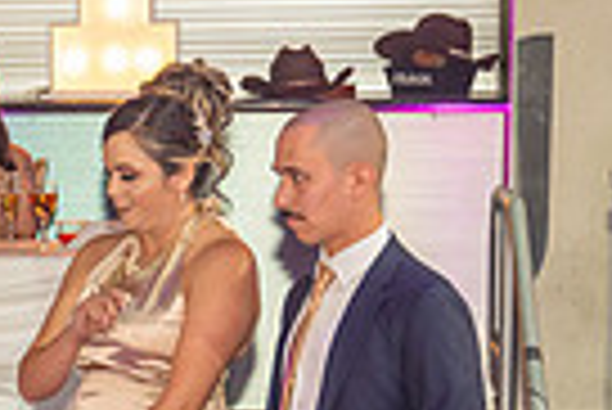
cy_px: 421
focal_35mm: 222
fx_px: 3778
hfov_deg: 8.7
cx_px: -630
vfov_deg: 6.2
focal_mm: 52
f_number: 4
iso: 1000
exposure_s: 1/125
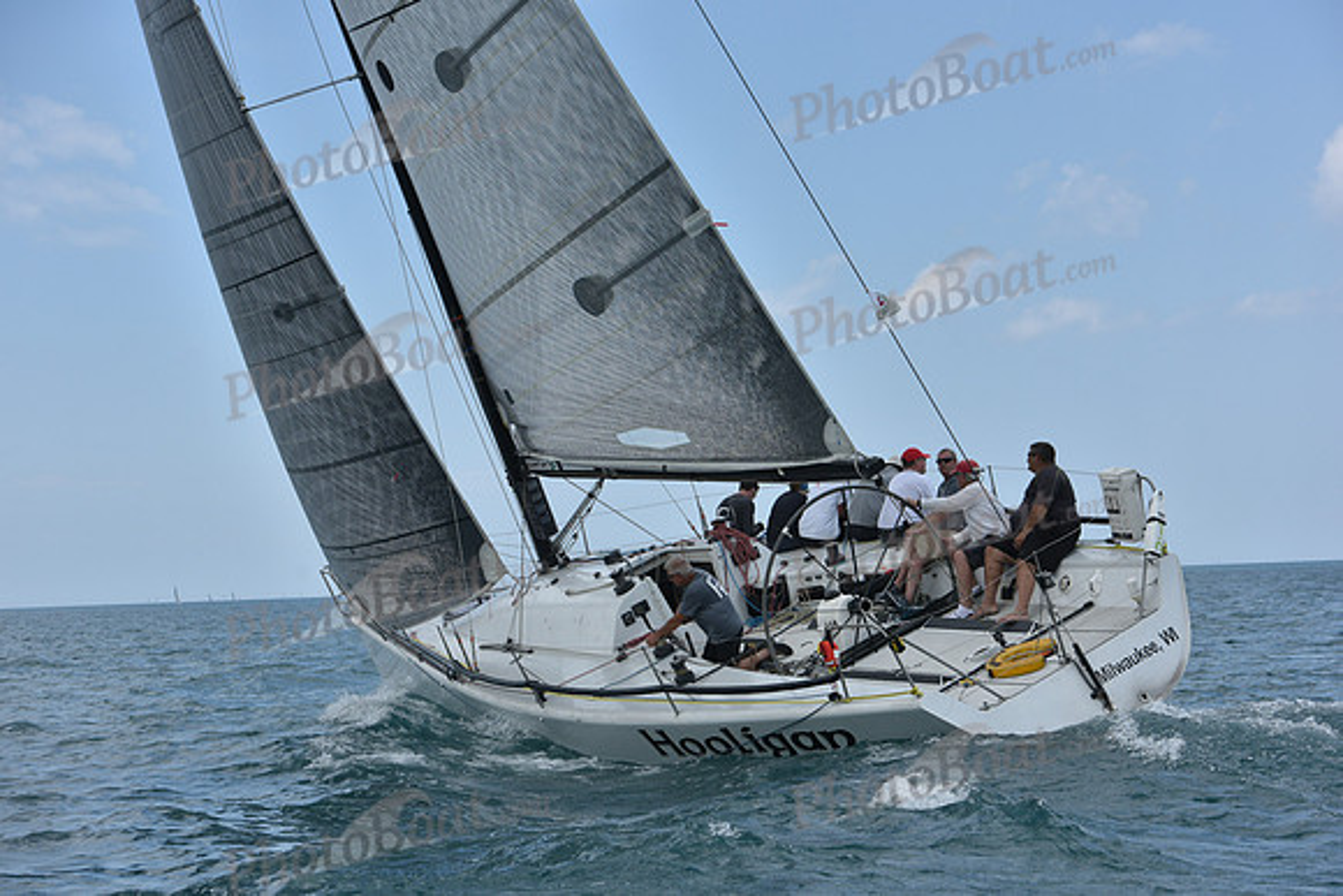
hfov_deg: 28.8
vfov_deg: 19.5
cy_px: 448
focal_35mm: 70
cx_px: 672
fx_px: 2612
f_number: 8
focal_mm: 70
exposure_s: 1/1250
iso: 250
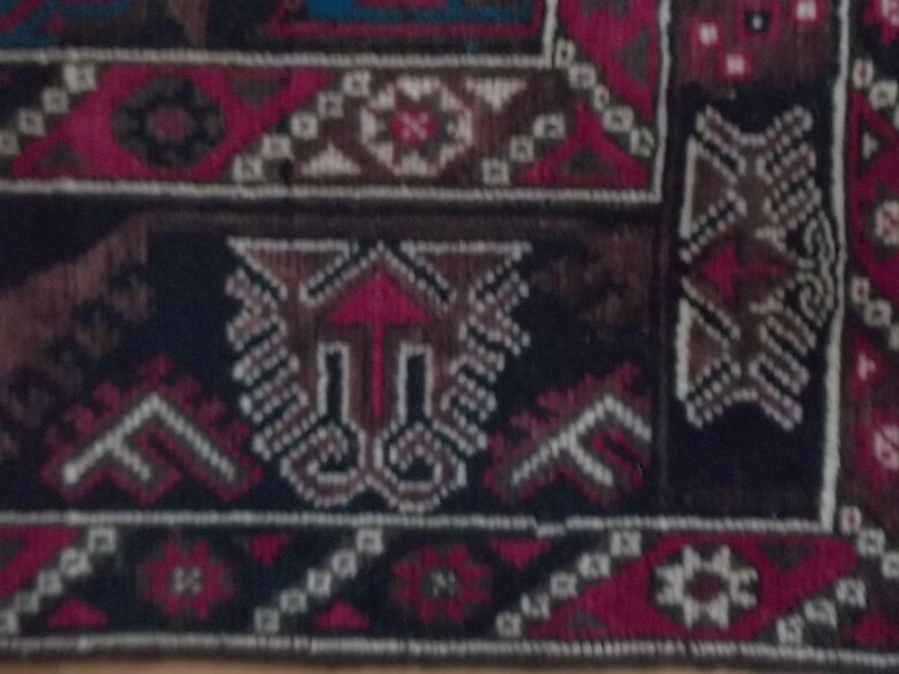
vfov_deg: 42.9
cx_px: 450
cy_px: 337
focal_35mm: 33
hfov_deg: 55.4
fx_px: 857
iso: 400
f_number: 3.3
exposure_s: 1/8
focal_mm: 5.9
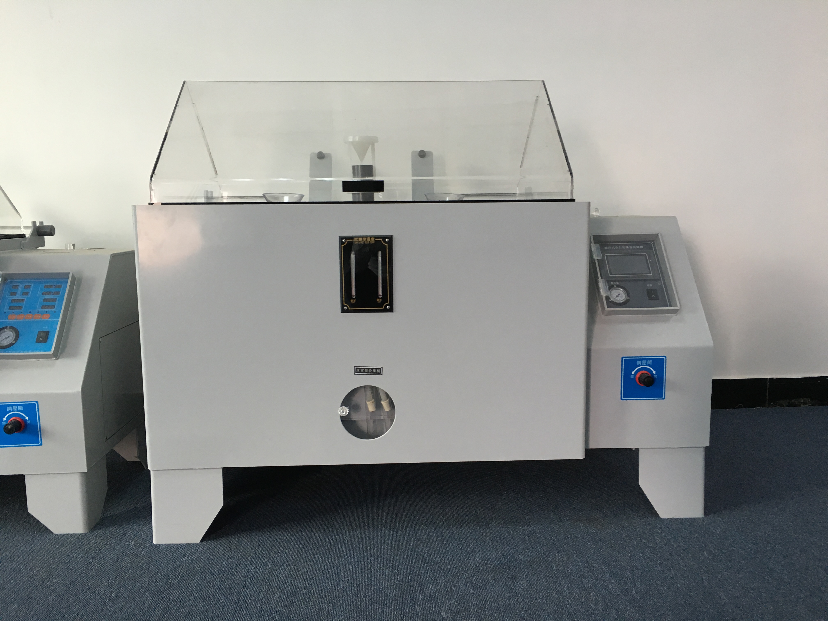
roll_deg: -0.4
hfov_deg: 61.7
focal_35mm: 29
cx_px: 414
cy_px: 310
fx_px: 694
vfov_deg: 48.2
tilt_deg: -6.7
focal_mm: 4.15
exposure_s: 1/33
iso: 100
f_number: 2.2
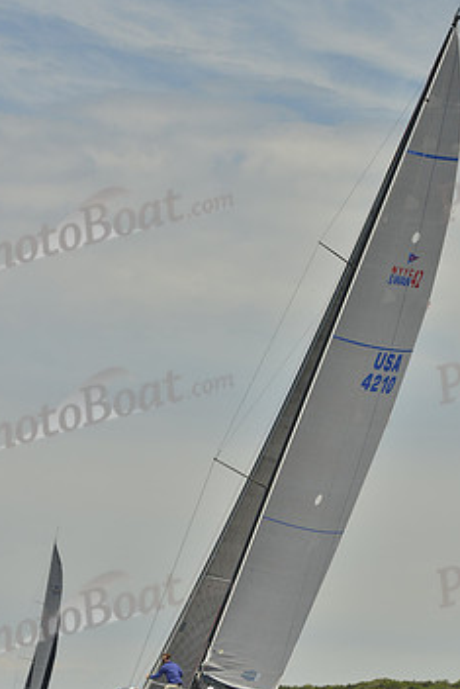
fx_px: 4097
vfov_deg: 9.6
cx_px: 336
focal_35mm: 214
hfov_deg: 6.4
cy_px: 483
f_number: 9
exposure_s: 1/1600
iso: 280
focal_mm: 130
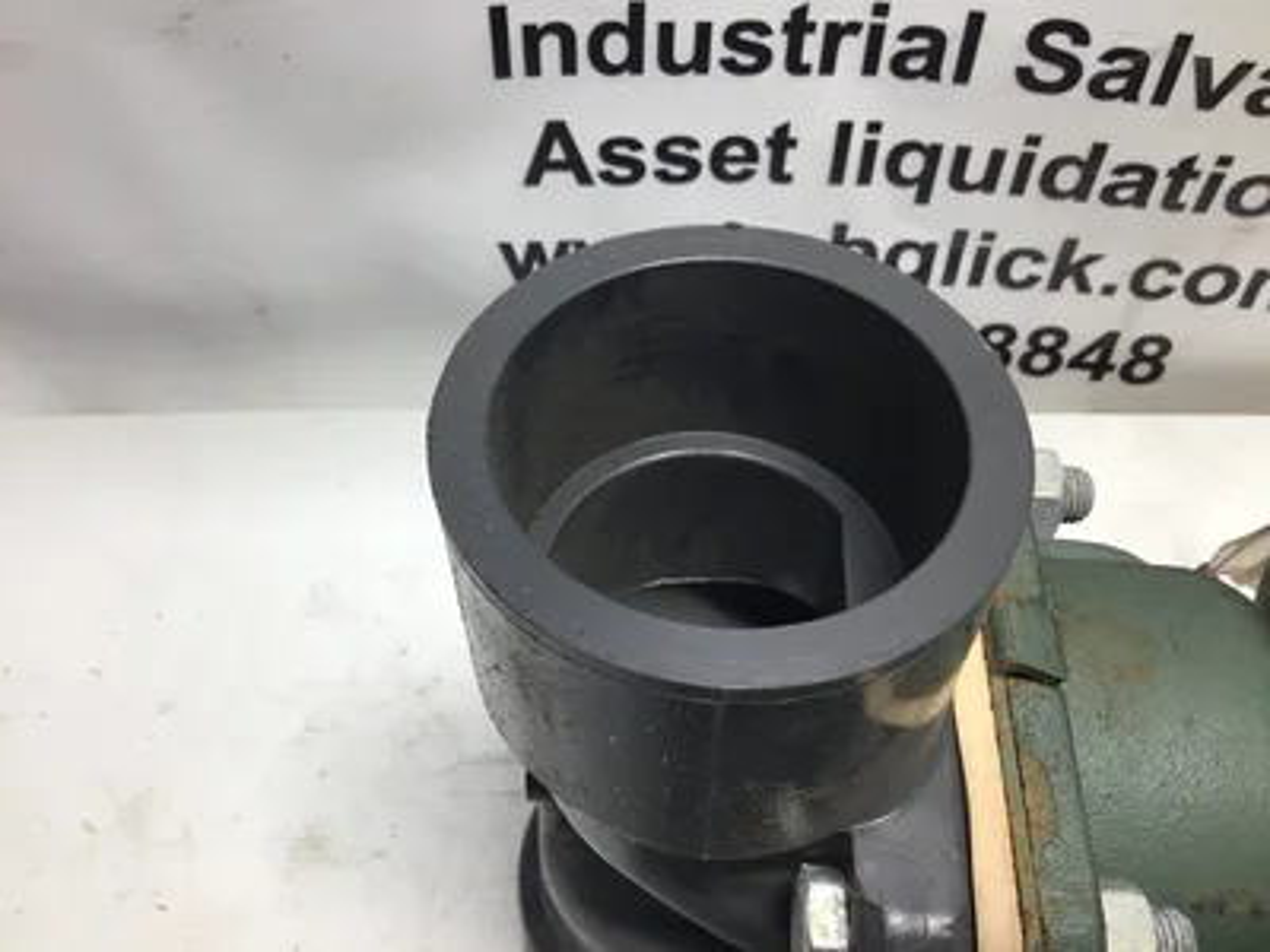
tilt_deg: -52.2
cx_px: 635
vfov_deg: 45.4
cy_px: 476
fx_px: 1137
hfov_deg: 58.4
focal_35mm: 31
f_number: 2.4
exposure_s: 1/120
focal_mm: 3.3
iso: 32
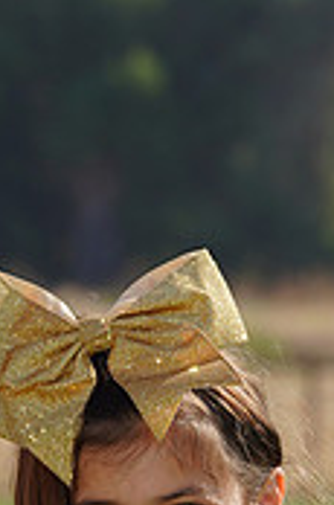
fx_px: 8890
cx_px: 157
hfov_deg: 2.2
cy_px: 816
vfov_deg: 3.2
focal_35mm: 635
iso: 100
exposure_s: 1/250
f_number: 9
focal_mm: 190
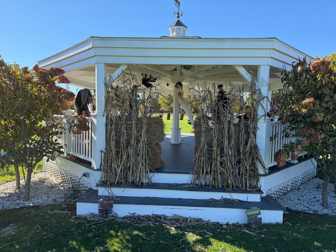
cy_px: 126
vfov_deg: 56.8
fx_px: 233
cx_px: 168
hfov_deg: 71.6
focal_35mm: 24
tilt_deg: -3.9
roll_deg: -0.7
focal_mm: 6.76
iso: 100
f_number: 1.78
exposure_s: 1/1727
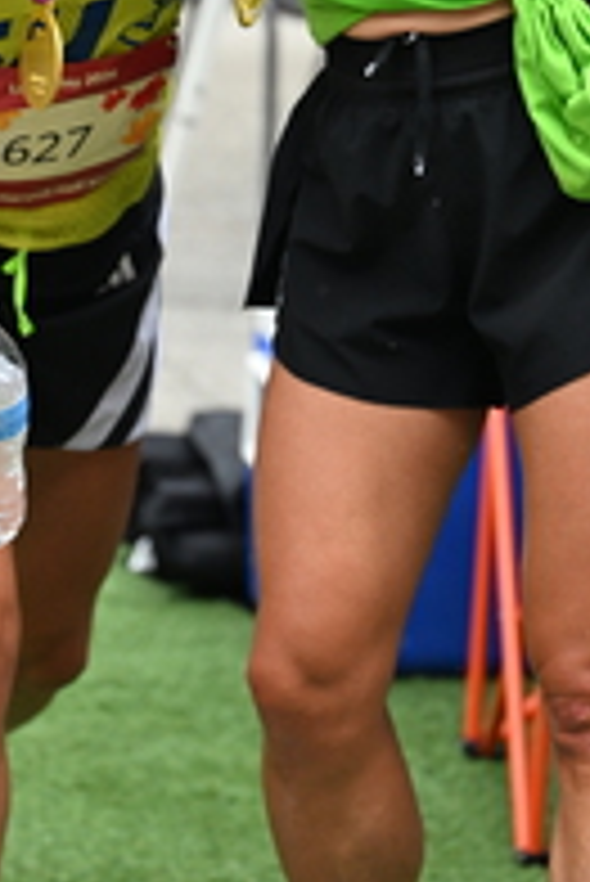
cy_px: 198
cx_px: 187
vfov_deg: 10.5
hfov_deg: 7.0
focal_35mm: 196
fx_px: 4809
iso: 1250
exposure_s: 1/1600
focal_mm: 70
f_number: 2.8
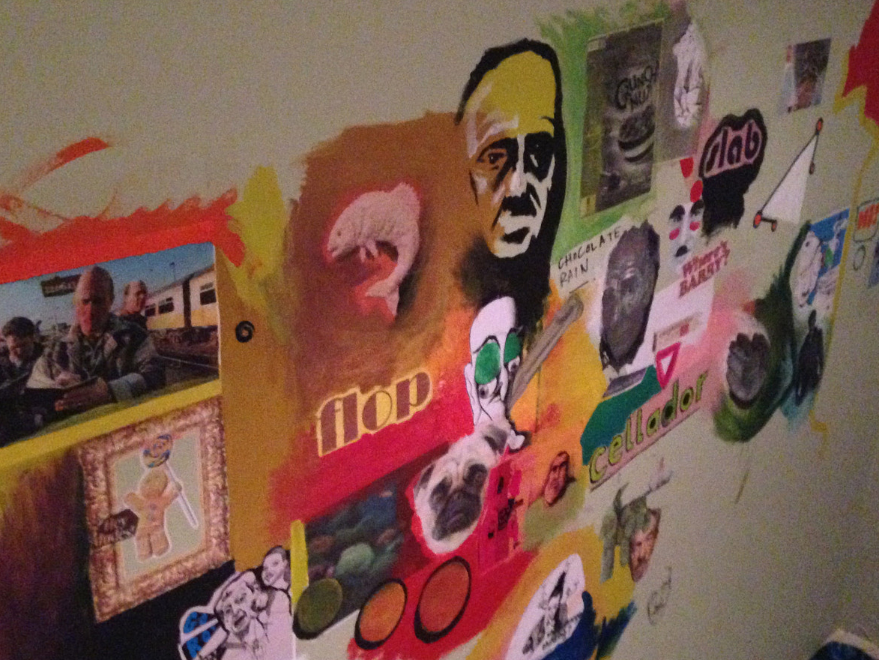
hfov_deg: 42.1
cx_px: 433
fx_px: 1143
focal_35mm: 45
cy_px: 392
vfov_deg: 32.1
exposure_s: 1/17
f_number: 2.4
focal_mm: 4.12
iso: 800
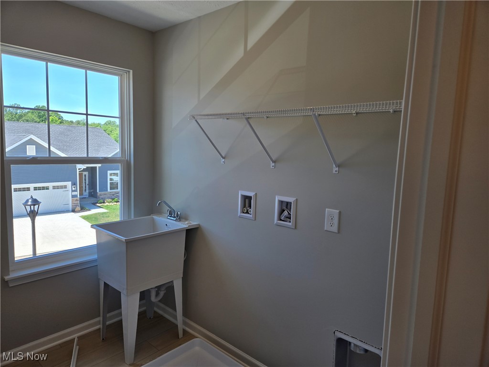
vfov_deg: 58.9
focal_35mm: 23
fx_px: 325
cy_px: 184
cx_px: 244
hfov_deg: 73.9
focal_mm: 5.4
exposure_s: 1/266
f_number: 1.8
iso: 25
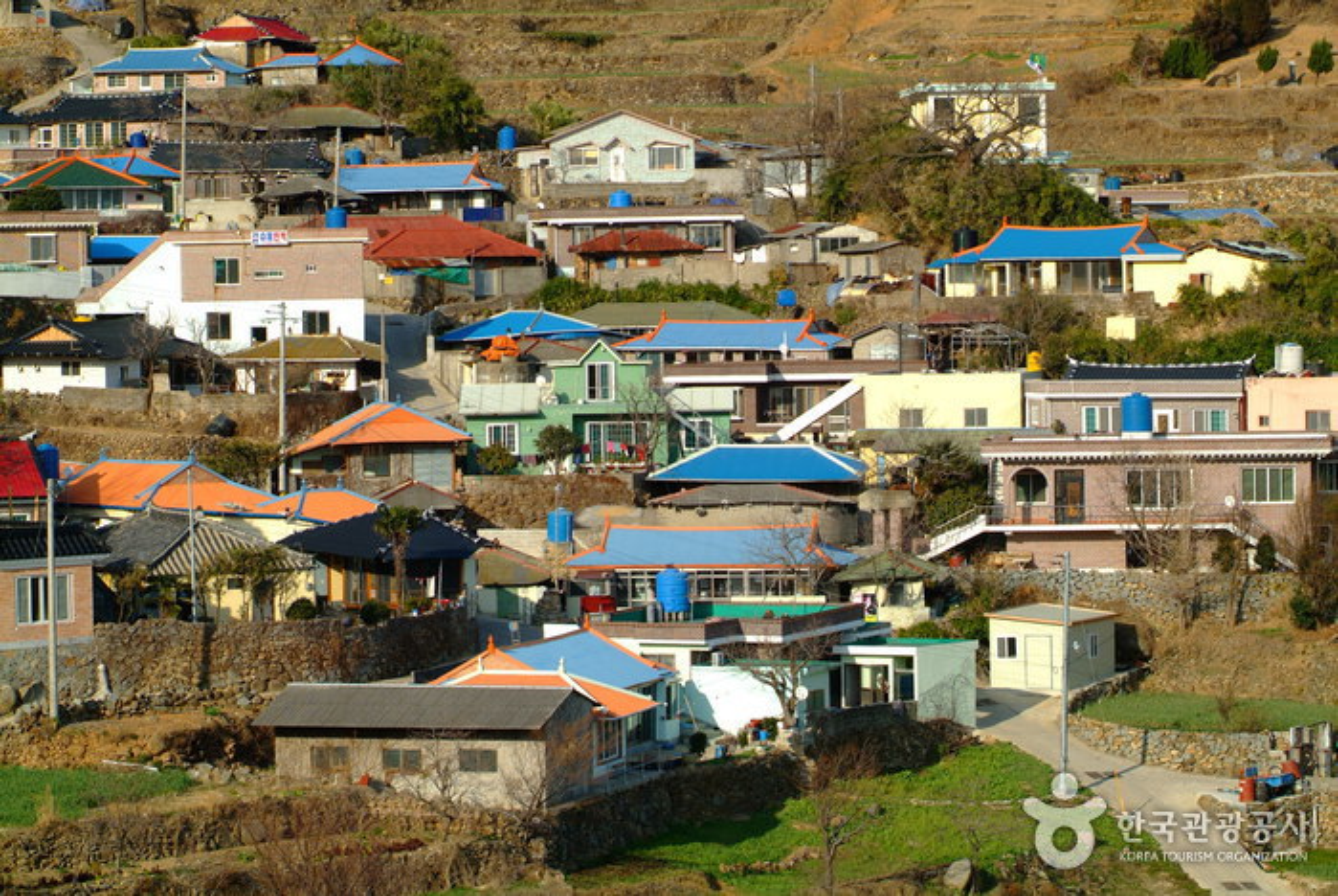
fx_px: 4466
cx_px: 669
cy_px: 448
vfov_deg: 11.5
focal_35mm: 120
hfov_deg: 17.0
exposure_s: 1/500
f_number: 6.7
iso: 200
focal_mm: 80
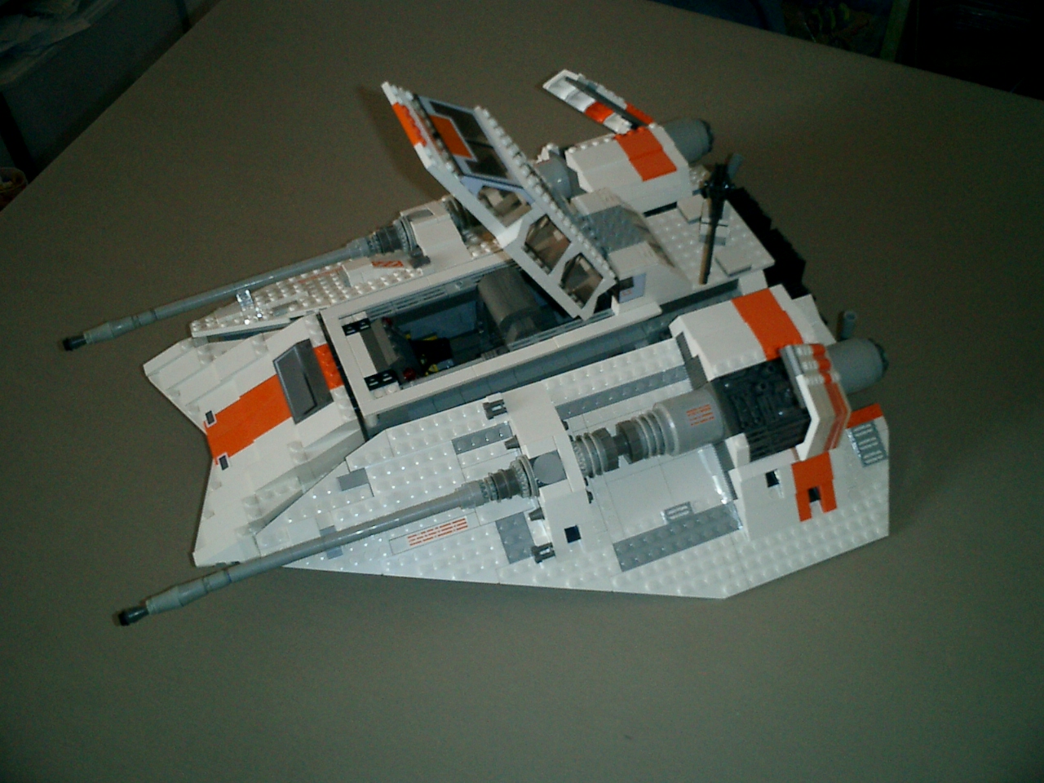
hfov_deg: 51.4
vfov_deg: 39.7
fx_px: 1086
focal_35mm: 36
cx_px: 522
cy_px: 392
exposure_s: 1/30
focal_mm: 7.5
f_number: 3.2
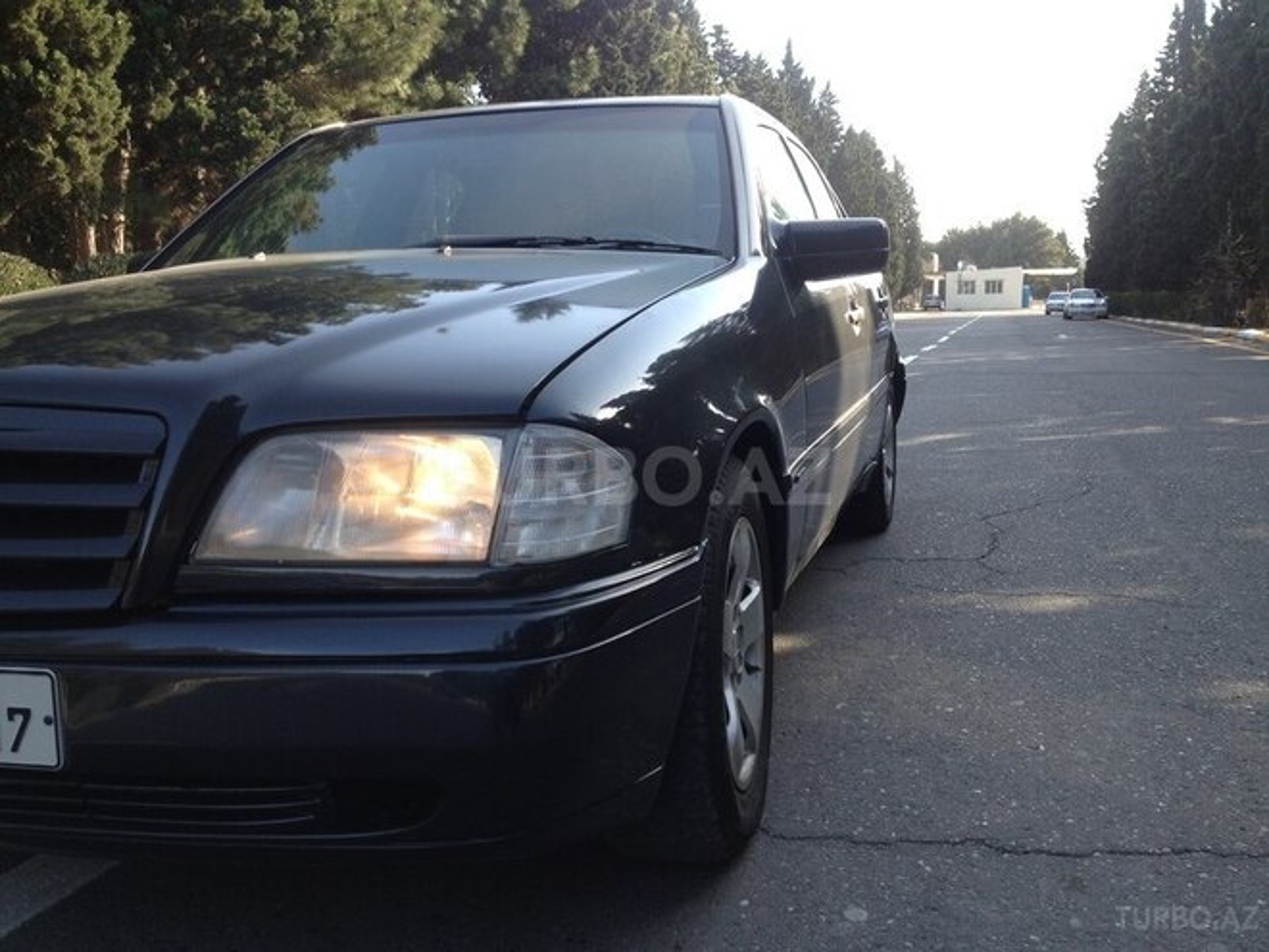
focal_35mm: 35
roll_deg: -1.4
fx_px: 1283
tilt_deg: -7.7
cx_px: 634
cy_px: 476
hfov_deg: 52.6
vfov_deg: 40.7
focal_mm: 4.28
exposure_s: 1/329
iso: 50
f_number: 2.4
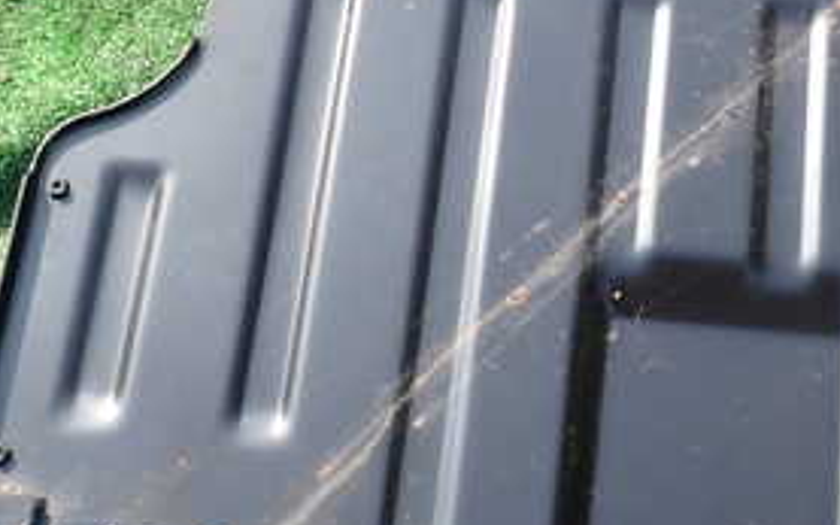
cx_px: 519
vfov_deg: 18.9
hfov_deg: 29.7
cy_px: 231
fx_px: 1579
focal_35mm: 69
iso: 100
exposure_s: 1/250
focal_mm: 5.4
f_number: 3.2
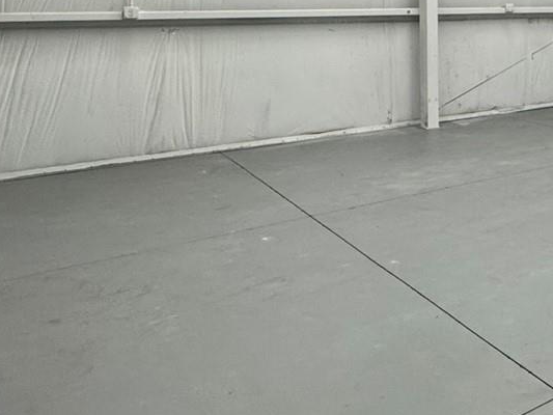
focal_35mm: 42
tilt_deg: -1.2
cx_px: 702
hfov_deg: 33.8
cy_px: 11
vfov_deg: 32.0
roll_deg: -0.6
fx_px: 671
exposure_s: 1/120
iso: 160
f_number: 2.2
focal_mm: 2.22
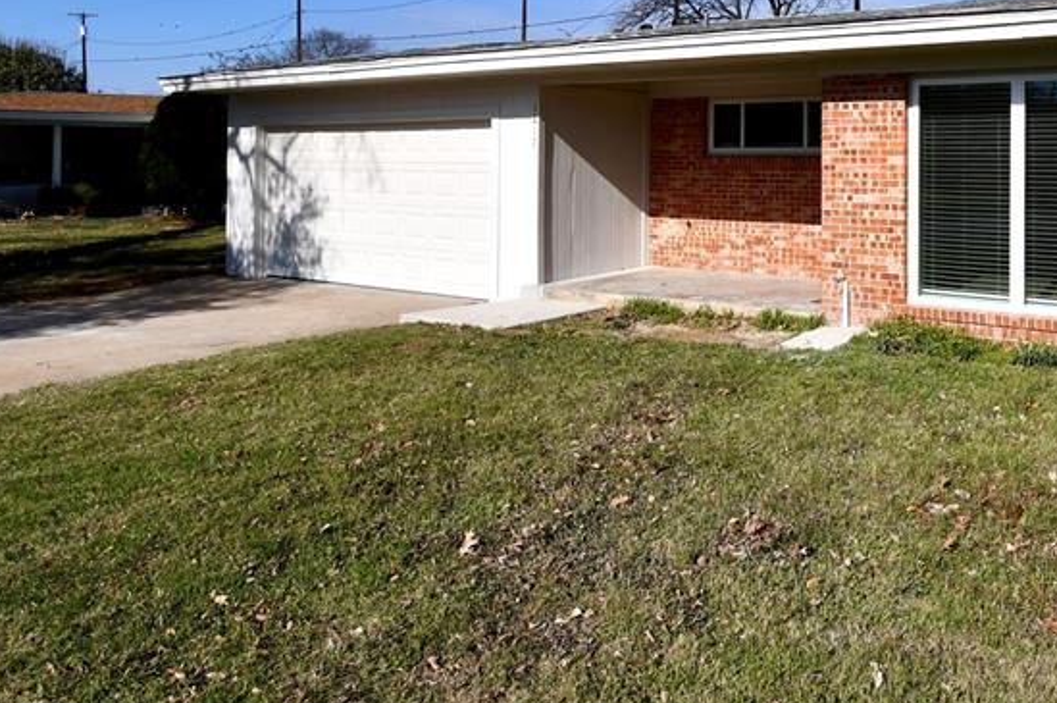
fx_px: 821
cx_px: 884
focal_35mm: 28
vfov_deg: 44.3
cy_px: 152
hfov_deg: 59.0
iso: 200
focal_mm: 10
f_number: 13
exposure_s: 1/640
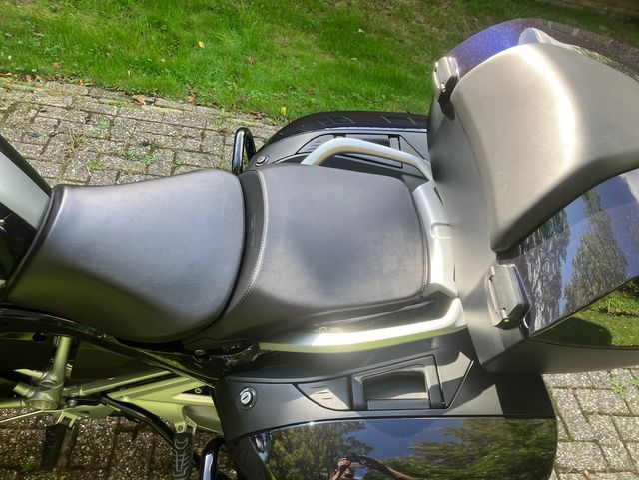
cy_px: 240
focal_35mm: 28
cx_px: 320
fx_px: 517
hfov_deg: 63.4
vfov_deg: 49.7
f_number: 1.8
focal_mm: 3.99
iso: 25
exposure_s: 1/113
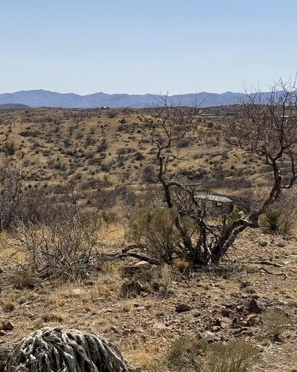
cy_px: 133
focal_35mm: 87
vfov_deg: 21.9
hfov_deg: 17.5
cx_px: 65
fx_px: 956
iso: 64
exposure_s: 1/8772
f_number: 1.78
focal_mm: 6.76
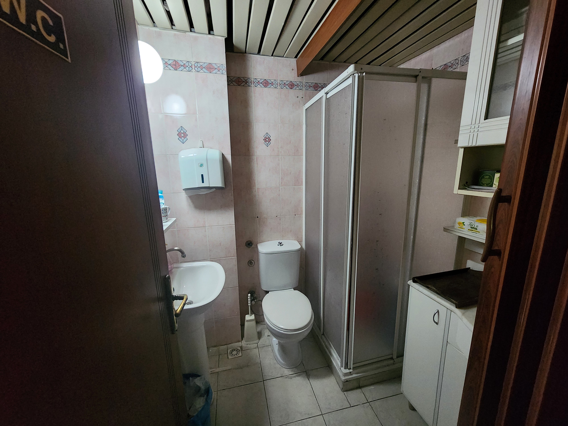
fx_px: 213
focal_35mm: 13
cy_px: 213
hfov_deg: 106.2
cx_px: 284
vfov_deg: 89.9
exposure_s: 1/24
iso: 800
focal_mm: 2.2
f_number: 2.2
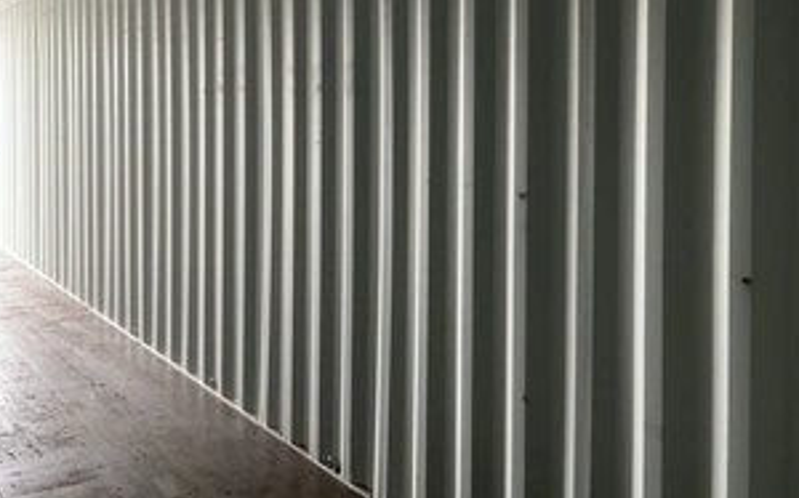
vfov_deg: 30.8
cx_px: 490
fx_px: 892
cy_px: 138
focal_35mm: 41
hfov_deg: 47.9
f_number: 1.8
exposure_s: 1/46
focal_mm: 3
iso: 320
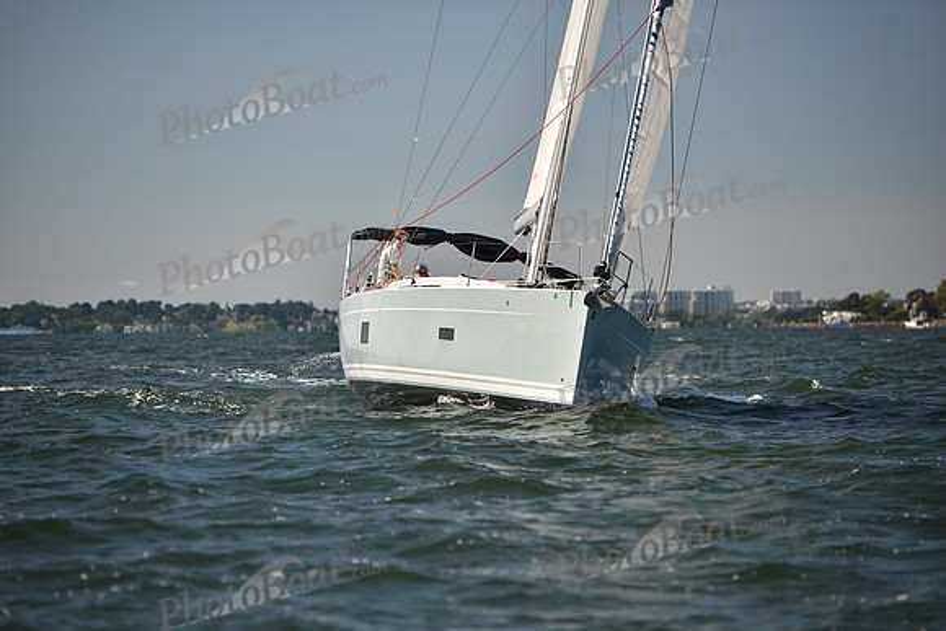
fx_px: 4205
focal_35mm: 160
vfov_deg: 8.6
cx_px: 473
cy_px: 316
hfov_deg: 12.8
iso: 250
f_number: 3.5
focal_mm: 160
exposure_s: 1/1600
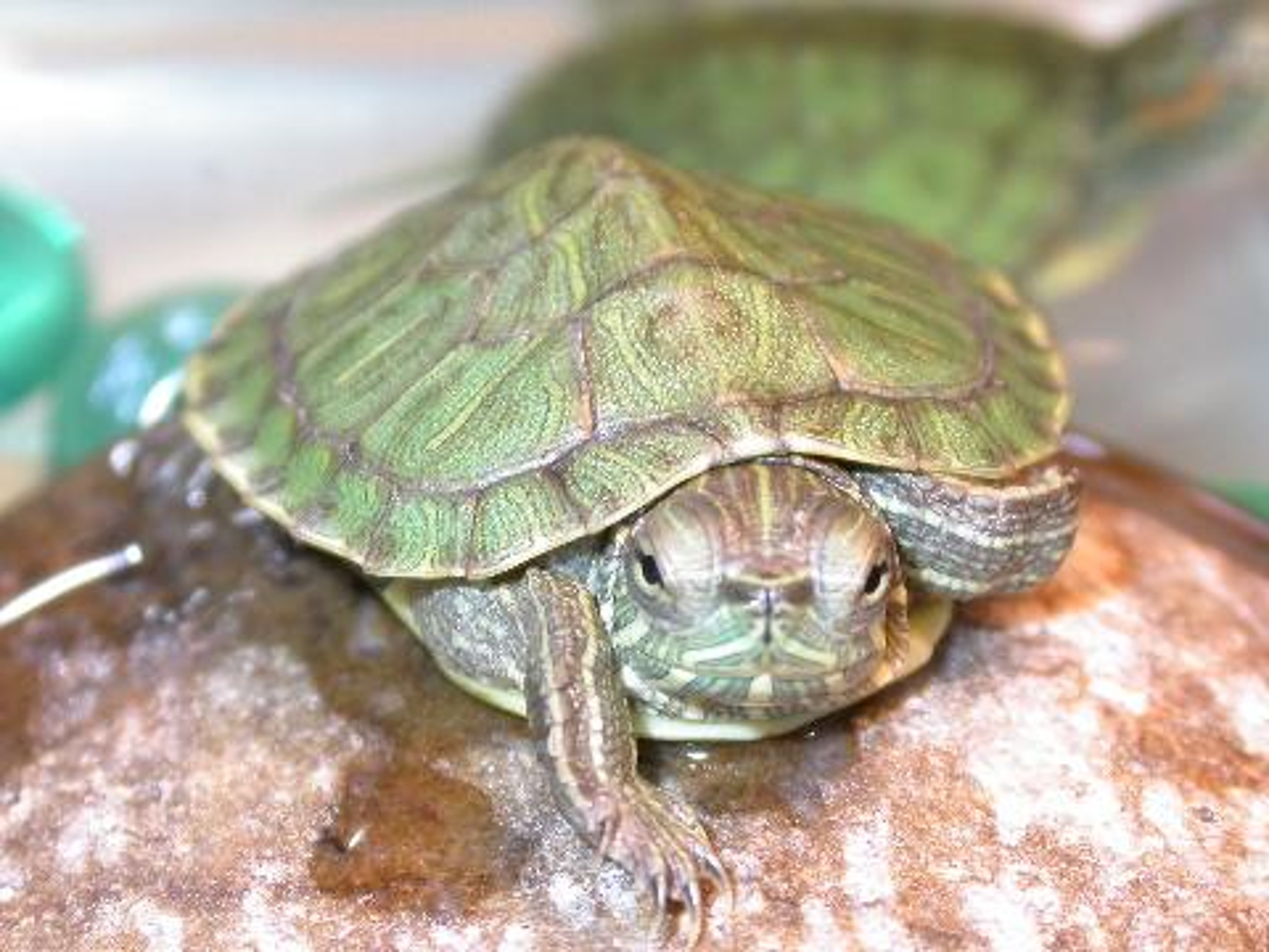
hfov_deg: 14.5
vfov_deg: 10.9
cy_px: 476
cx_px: 634
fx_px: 4986
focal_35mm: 136
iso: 100
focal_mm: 28.2
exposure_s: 1/60.3
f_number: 4.7
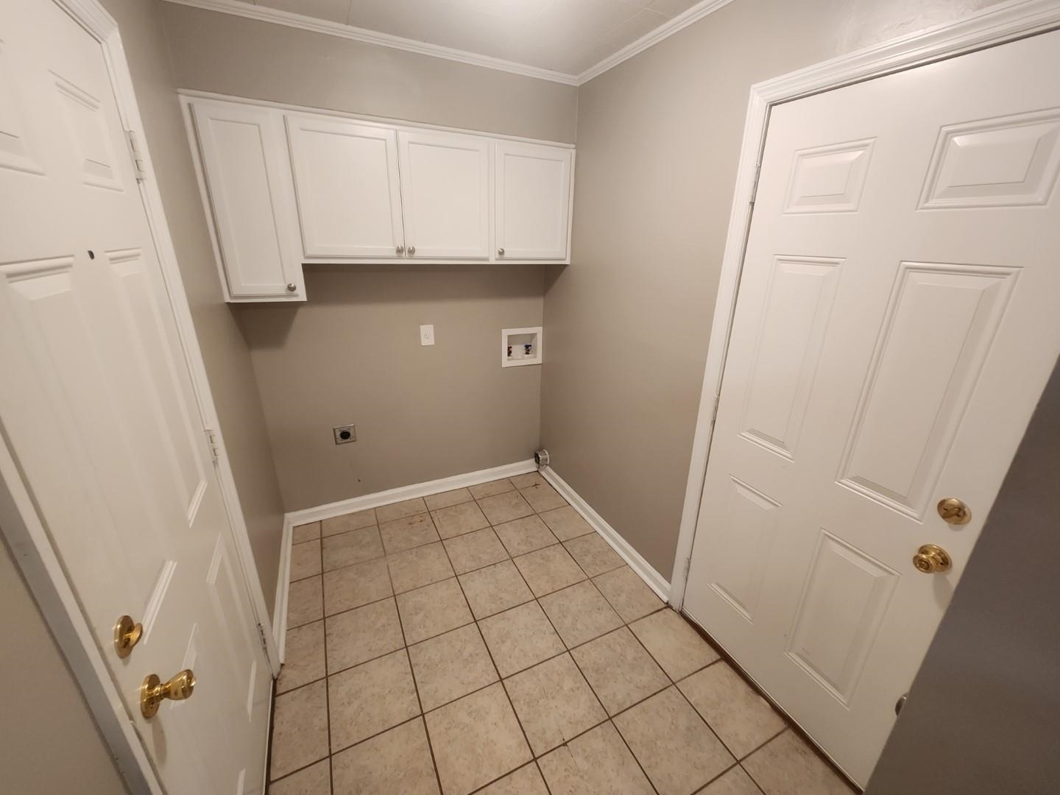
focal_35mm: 13
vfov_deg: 89.9
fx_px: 398
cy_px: 398
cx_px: 530
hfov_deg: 106.2
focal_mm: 2.2
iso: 250
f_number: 2.2
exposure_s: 1/60
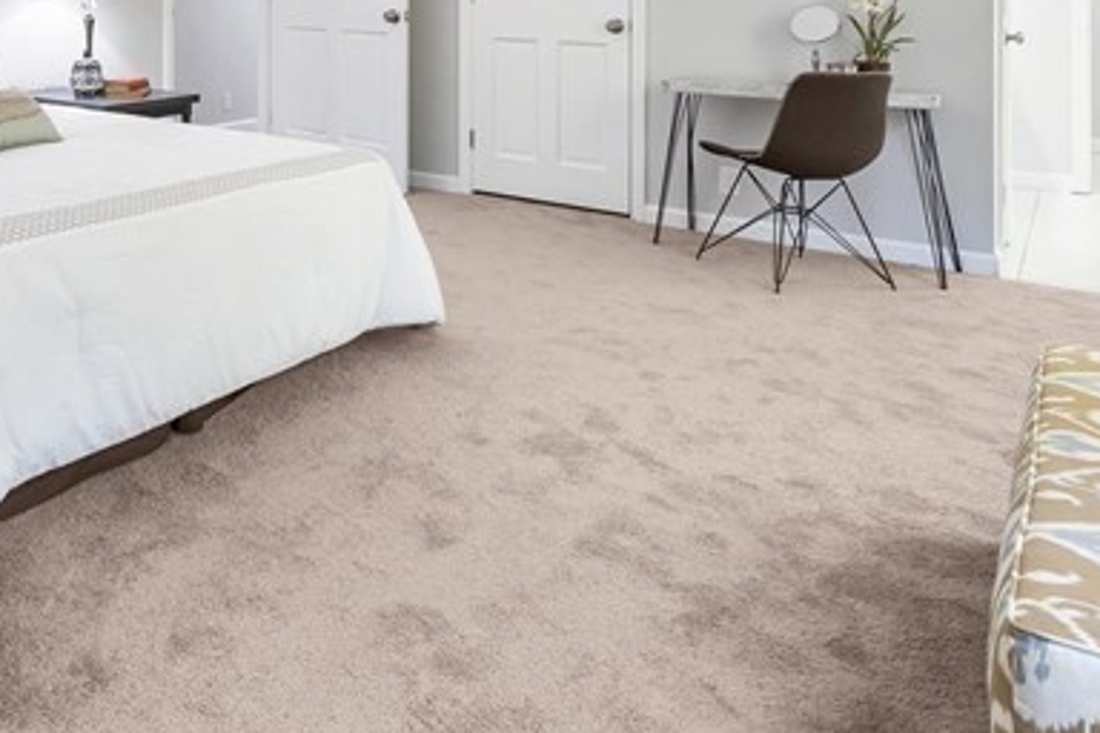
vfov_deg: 36.9
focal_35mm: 32
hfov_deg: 52.1
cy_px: 0
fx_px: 978
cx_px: 120
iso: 160
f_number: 6.3
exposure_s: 1/3
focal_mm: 12
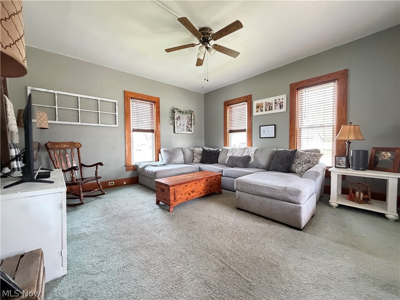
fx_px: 162
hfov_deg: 102.1
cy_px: 150
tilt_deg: -2.4
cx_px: 200
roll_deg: +0.9
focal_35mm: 14
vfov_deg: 85.7
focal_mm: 2.22
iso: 640
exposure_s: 1/60
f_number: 2.2
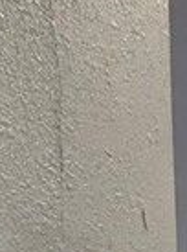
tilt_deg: -2.4
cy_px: 513
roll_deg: -0.2
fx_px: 760
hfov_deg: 9.4
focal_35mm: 105
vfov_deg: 15.0
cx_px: 631
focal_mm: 2.22
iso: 320
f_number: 2.2
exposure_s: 1/120
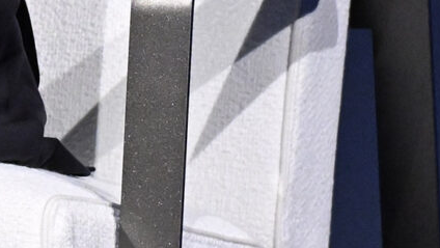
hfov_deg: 1.7
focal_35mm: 1264
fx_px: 14755
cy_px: -443
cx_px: -451
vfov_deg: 1.0
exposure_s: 1/250
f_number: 5.6
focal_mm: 200
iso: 3200
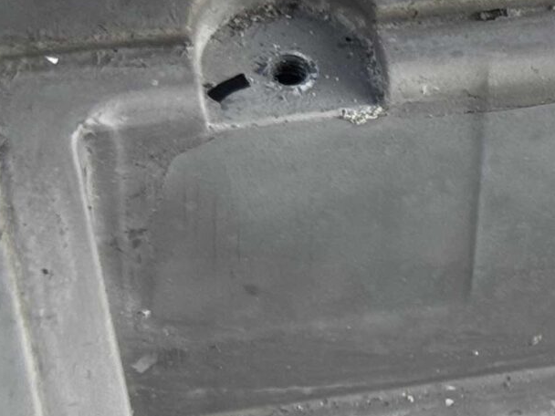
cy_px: 532
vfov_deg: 7.3
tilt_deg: -46.4
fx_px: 3239
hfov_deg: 9.5
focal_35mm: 202
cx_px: 886
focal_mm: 6.76
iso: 64
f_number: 1.78
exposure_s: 1/522
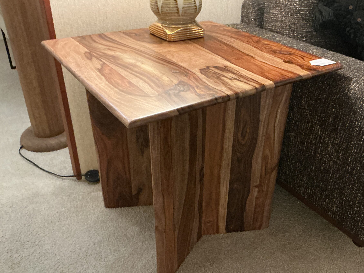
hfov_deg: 55.2
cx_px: 204
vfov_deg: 42.9
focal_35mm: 33
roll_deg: -3.3
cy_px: 143
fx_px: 347
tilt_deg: -29.6
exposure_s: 1/40
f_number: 1.8
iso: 320
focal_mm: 3
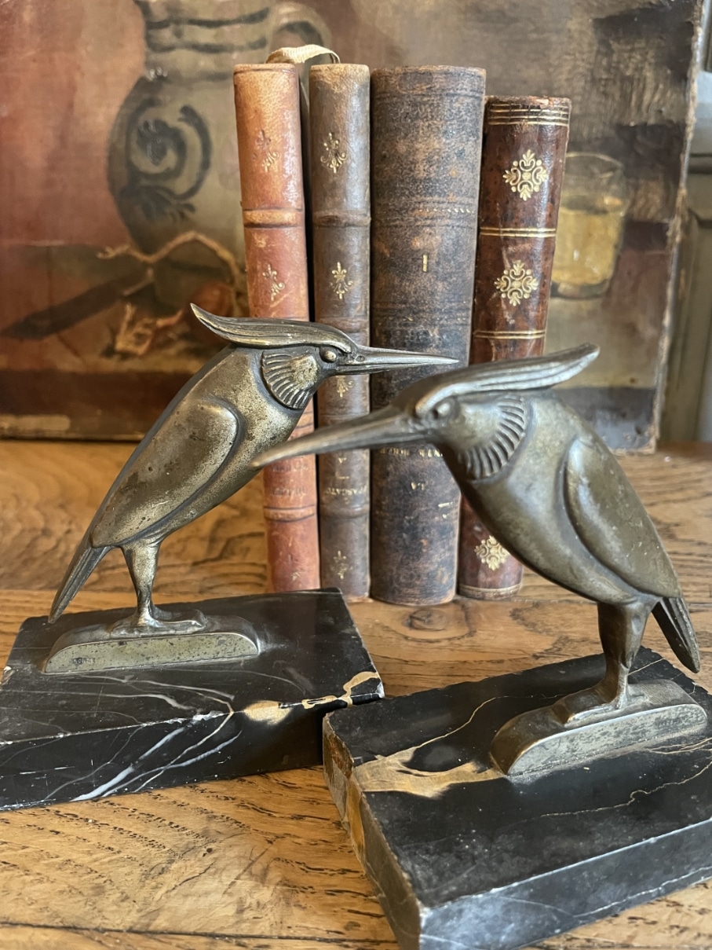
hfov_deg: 53.1
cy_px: 475
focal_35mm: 26
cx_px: 356
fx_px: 713
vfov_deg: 67.3
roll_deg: +0.5
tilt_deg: -19.3
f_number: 1.6
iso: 640
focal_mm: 4.2
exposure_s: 1/33
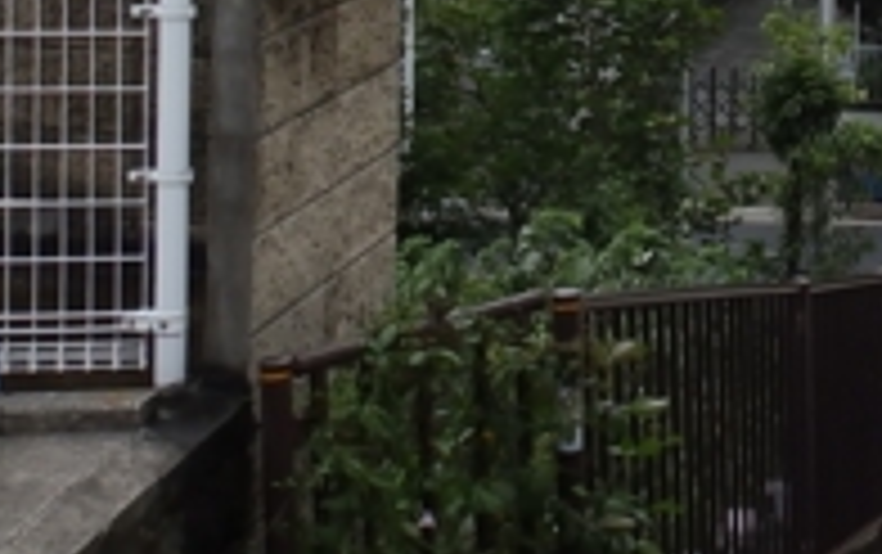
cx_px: 1152
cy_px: -324
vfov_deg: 12.9
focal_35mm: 95
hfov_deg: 20.0
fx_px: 2286
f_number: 4.5
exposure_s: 1/500
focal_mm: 4
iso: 80
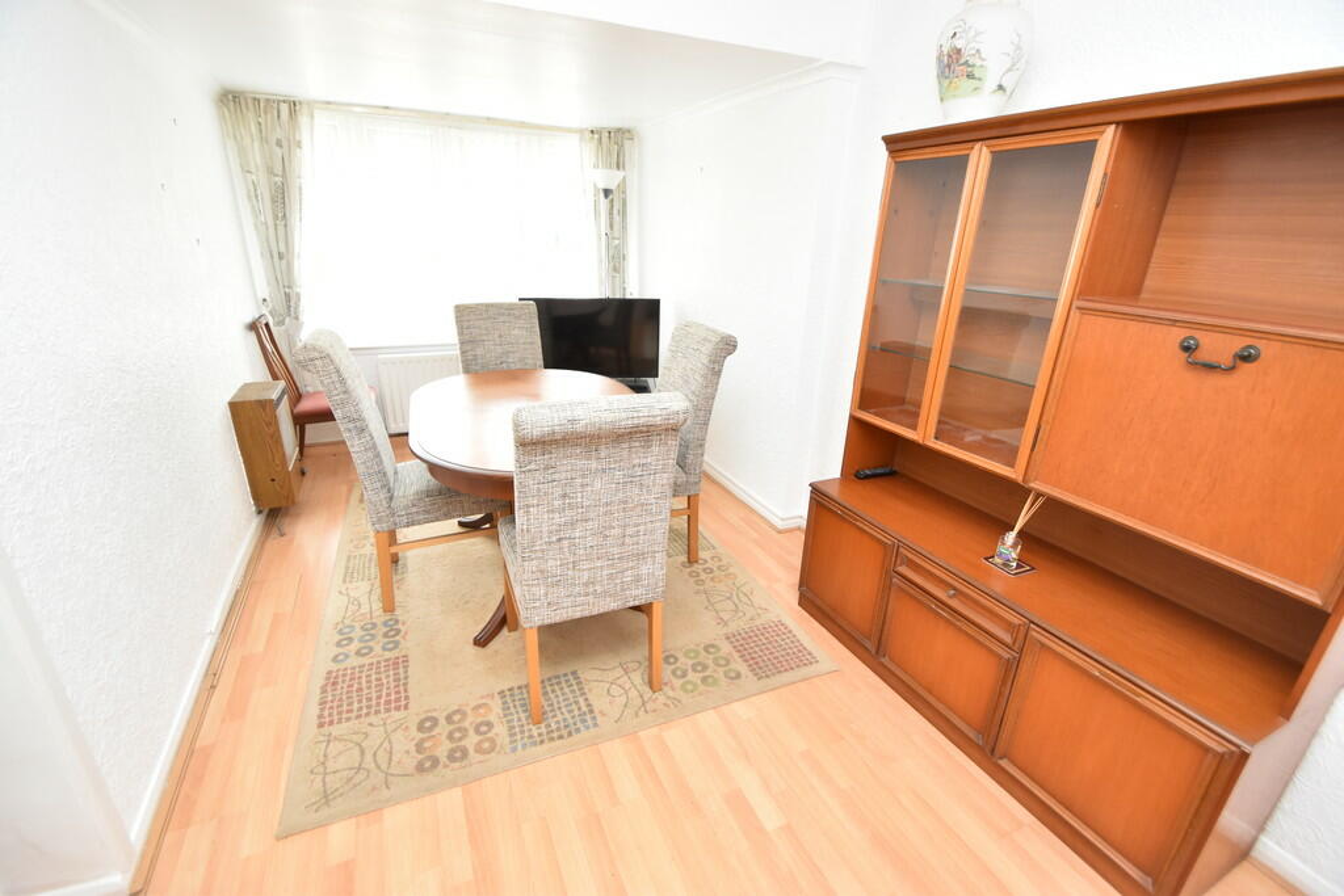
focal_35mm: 15
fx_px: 560
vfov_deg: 77.3
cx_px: 672
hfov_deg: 100.4
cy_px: 448
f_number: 5
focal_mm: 10
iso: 800
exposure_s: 1/100
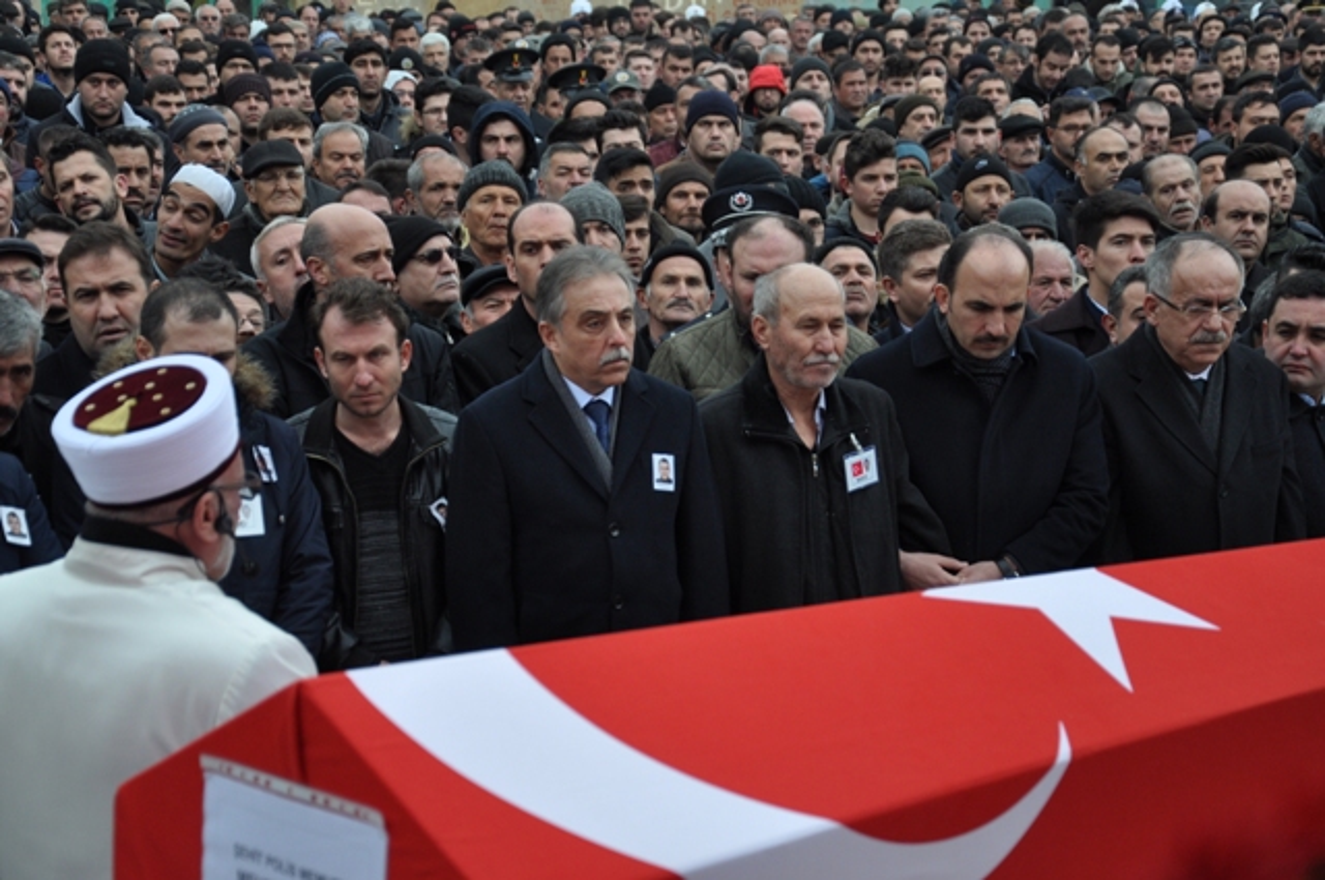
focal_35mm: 87
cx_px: 662
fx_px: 3198
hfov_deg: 23.4
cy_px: 440
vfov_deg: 15.7
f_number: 5
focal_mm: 58
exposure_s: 1/800
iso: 640
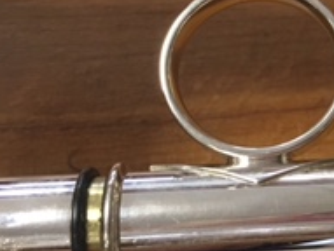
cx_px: 516
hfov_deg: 17.8
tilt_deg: -52.2
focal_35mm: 97
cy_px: 80
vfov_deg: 15.3
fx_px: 938
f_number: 2.2
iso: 160
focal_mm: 4.15
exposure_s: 1/33
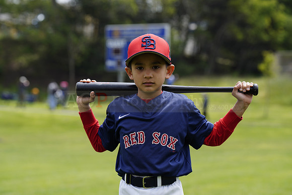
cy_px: 98
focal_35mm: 160
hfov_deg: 12.8
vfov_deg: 8.6
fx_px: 1298
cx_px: 146
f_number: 6.3
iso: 100
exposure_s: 1/250
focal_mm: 160
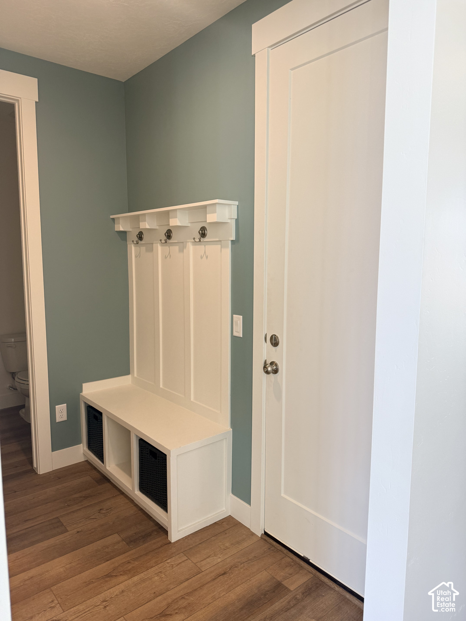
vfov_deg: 71.6
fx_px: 431
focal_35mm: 24
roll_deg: -2.4
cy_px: 310
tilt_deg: -3.8
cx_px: 233
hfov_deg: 56.8
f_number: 1.78
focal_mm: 6.76
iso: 100
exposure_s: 1/120
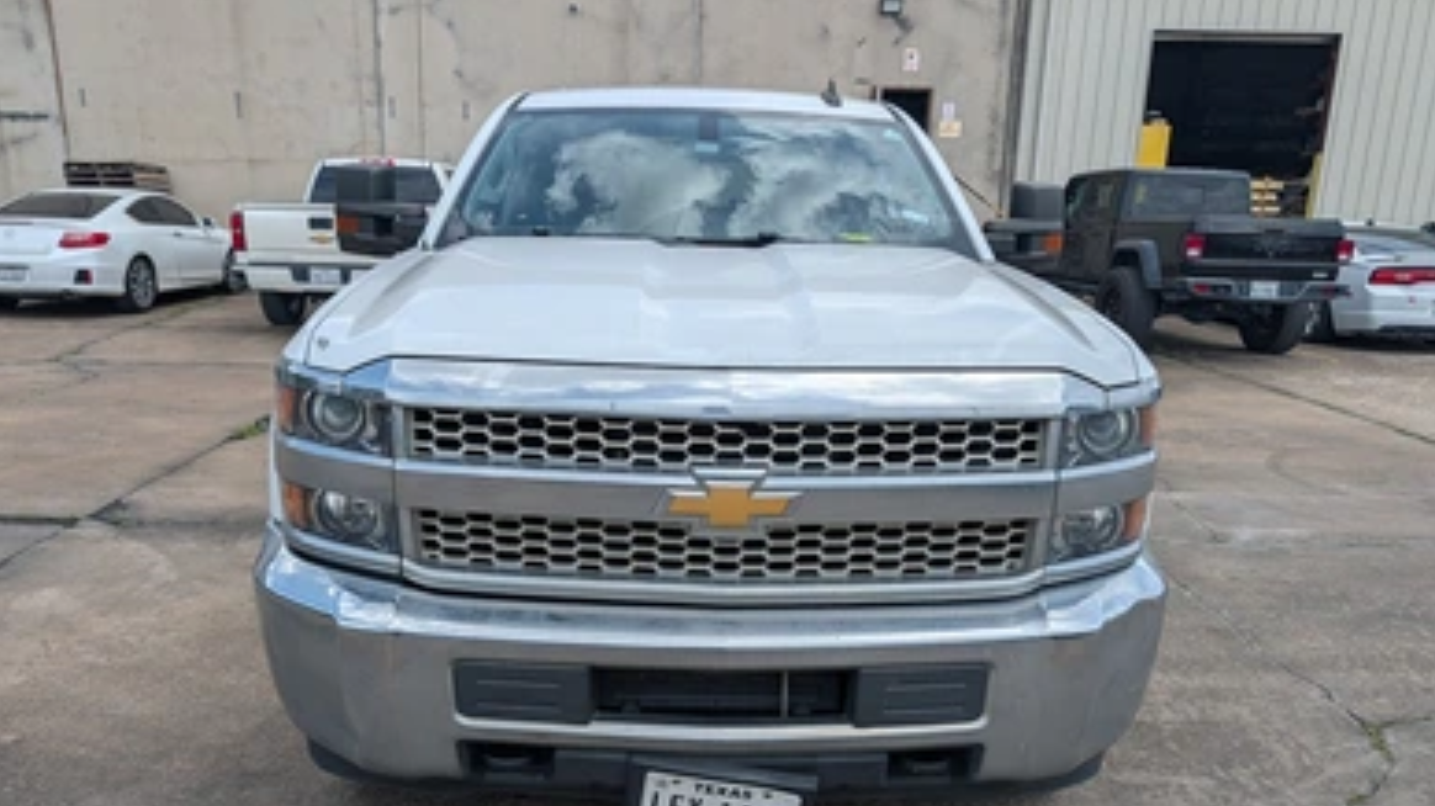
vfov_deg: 42.5
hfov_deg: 69.9
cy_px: 516
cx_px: 699
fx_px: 1027
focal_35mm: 27
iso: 17
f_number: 1.68
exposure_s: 1/1214
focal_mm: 6.9
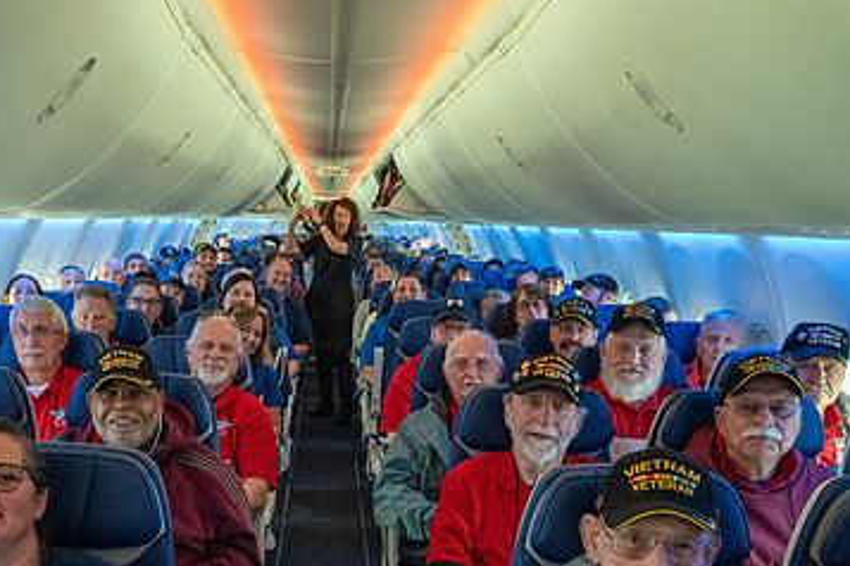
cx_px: 260
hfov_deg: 48.4
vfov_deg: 33.2
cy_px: 454
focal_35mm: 39
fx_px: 921
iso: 12800
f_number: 11
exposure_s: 1/80
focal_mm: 24
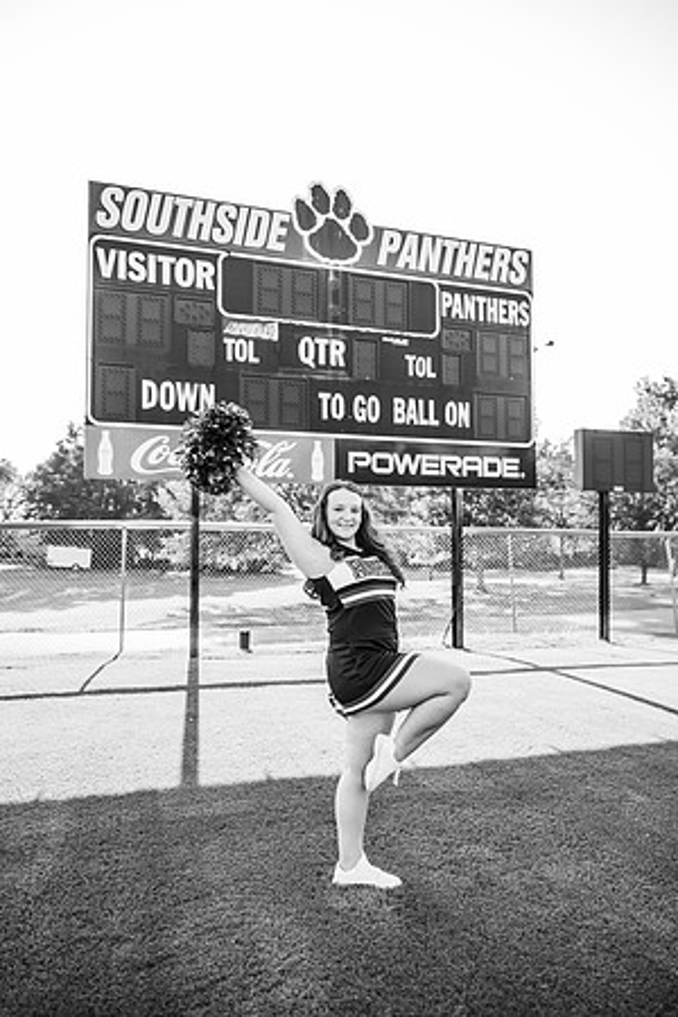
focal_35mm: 24
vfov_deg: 73.7
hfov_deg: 53.1
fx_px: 678
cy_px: 508
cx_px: 339
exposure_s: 1/640
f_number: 2.8
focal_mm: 24
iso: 200
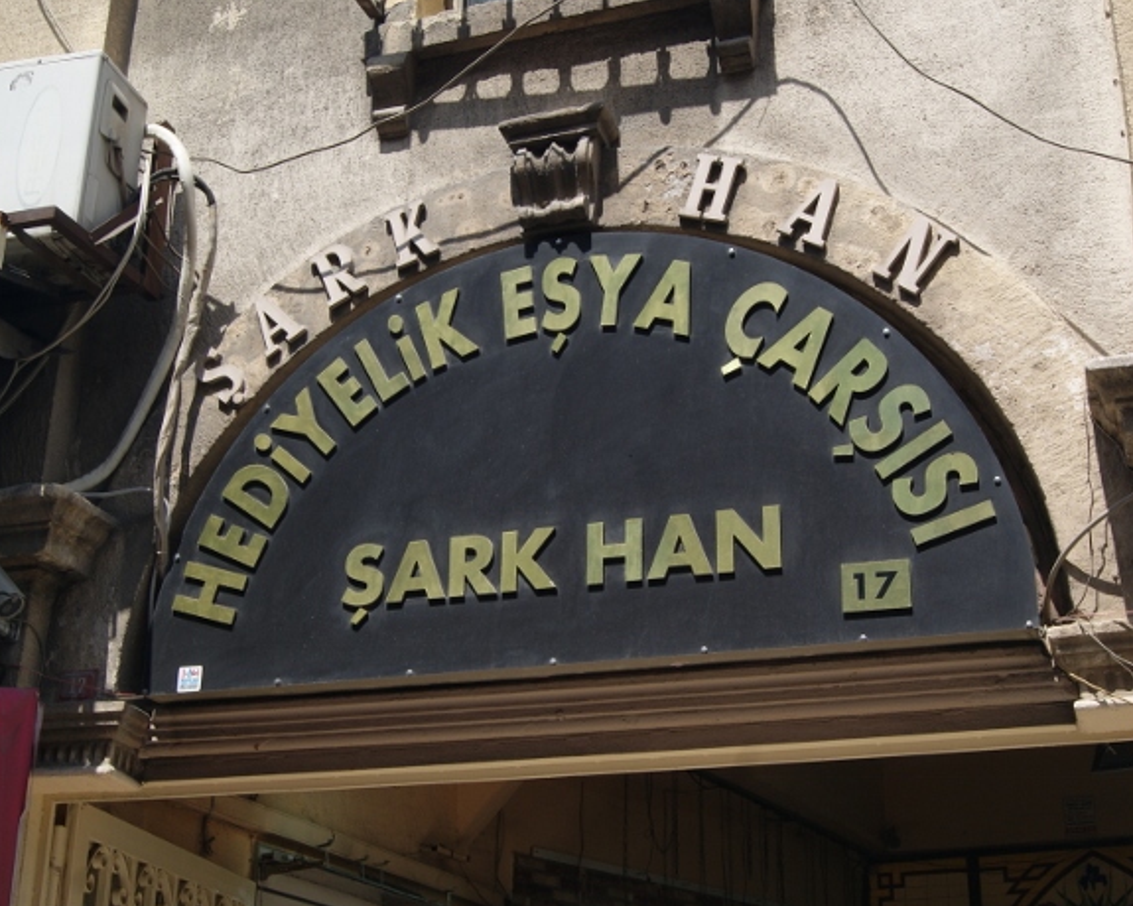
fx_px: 1710
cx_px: 491
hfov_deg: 36.6
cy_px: 400
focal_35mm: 51
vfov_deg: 29.7
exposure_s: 1/125
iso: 100
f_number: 10
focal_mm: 26
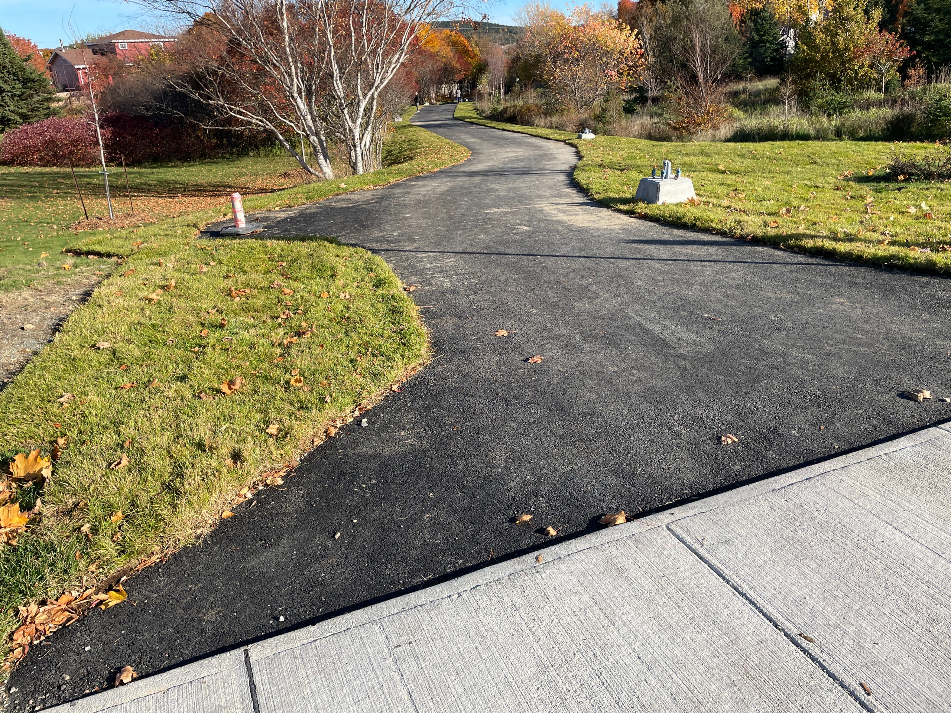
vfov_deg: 53.1
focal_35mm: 26
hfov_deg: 67.3
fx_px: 714
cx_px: 476
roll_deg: +2.2
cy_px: 356
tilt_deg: -23.1
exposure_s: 1/2092
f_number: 1.6
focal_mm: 4.2
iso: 32
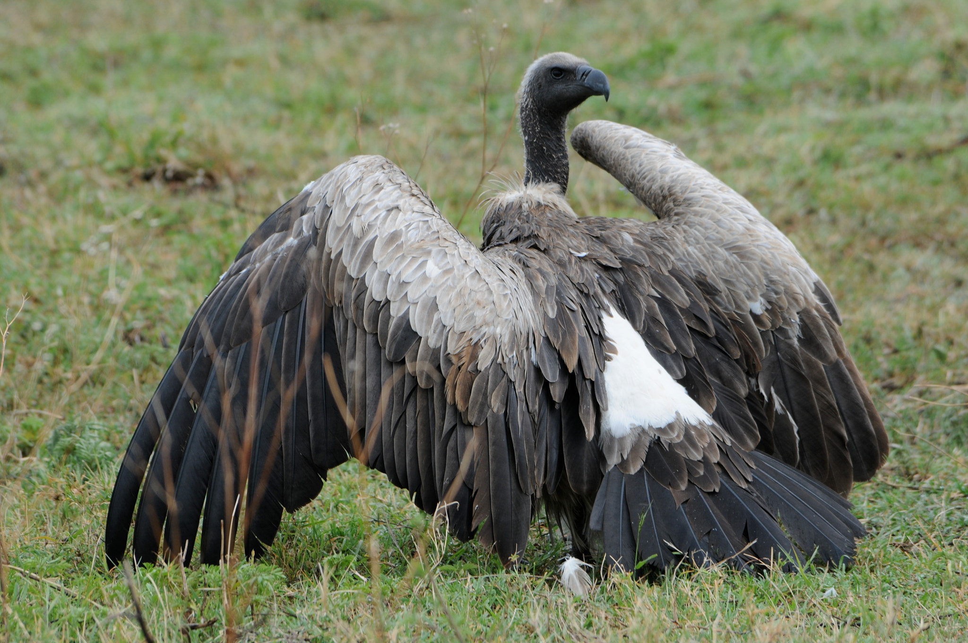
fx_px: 16113
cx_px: 484
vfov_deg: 2.3
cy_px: 322
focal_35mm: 600
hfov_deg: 3.4
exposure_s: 1/250
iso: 200
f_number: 8
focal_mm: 400
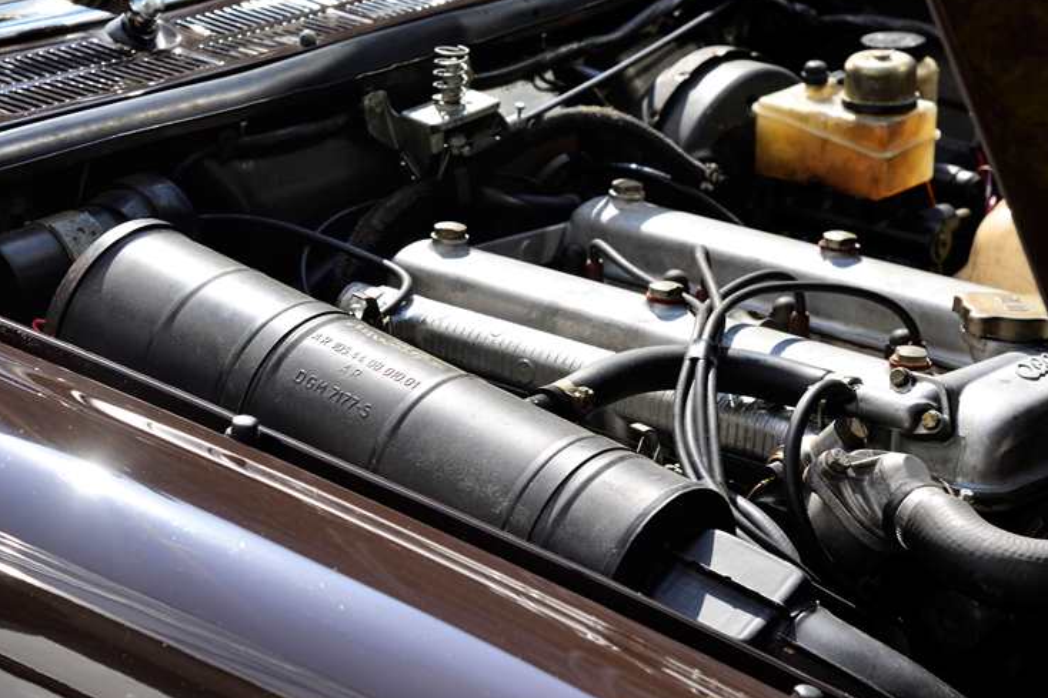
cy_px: 300
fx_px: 3230
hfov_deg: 18.4
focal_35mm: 111
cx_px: 443
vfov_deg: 12.3
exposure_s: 1/160
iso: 125
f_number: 8
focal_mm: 85
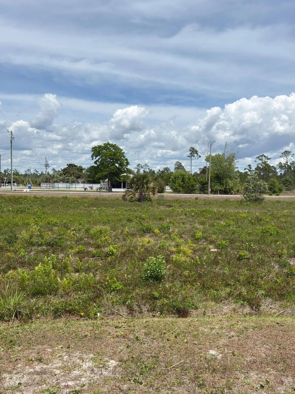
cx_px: 148
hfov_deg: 41.8
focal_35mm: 34
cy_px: 197
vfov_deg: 54.0
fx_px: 386
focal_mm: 6.76
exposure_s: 1/7463
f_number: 1.78
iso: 64
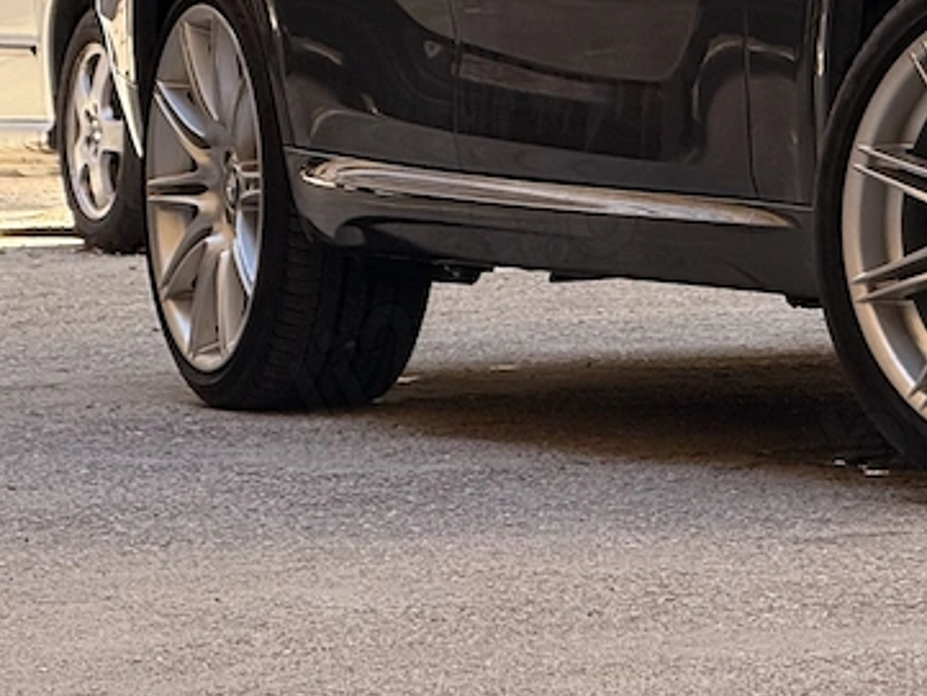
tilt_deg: -0.3
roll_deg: +3.3
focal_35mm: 332
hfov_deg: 5.9
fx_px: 8894
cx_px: 1263
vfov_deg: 4.5
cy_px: -226
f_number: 2.8
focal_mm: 15.66
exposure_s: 1/198
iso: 64
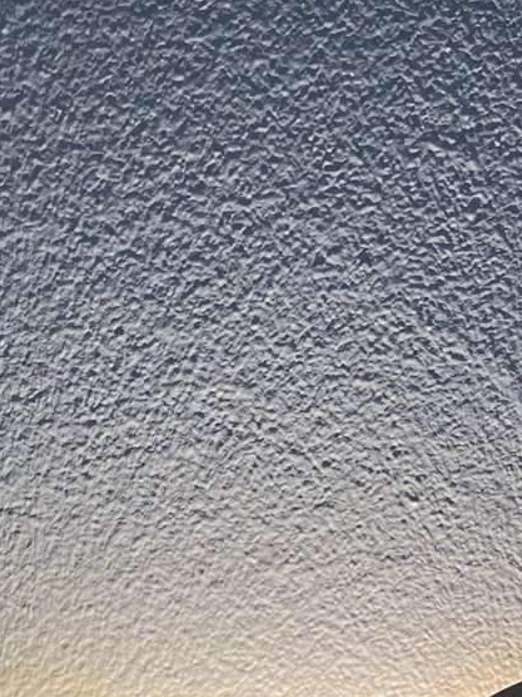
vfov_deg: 17.0
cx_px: -54
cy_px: 1183
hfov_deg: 14.6
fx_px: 1991
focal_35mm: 99
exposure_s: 1/100
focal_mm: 5.1
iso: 80
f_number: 1.6
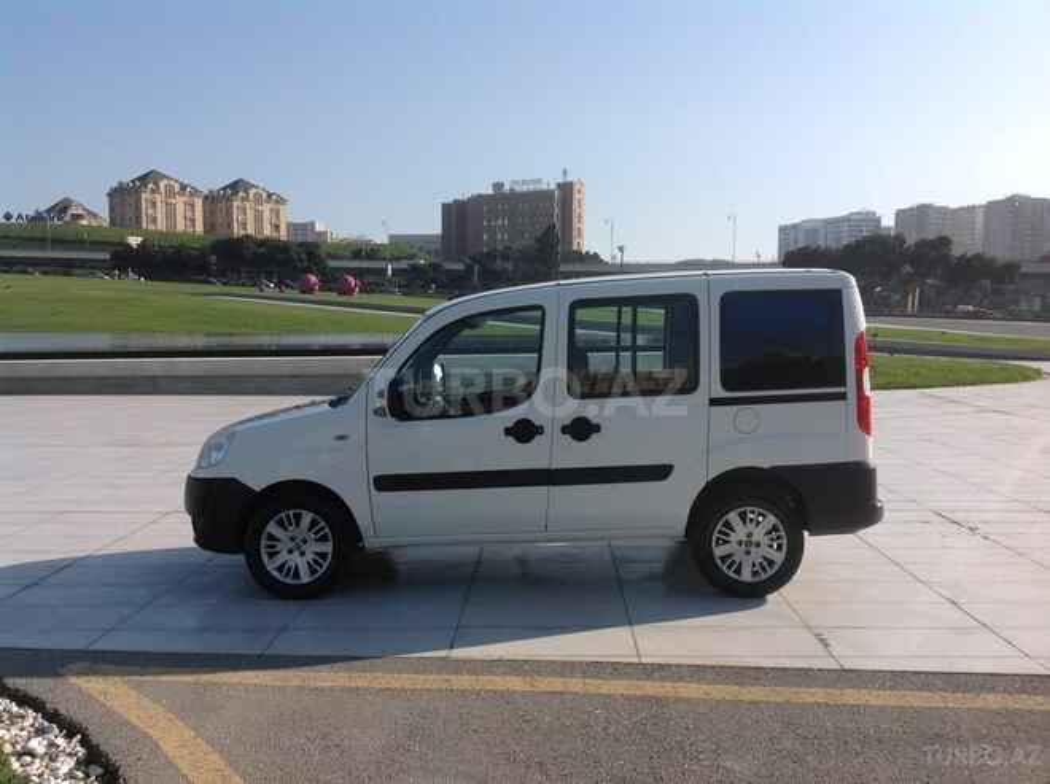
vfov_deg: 40.6
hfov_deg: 52.7
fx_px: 1060
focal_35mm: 35
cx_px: 525
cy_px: 392
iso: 50
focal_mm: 4.28
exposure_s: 1/1890
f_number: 2.4
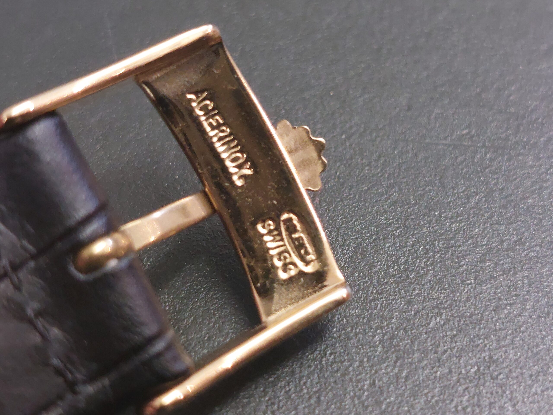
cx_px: 276
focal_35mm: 25
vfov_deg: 54.9
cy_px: 208
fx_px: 399
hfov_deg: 69.4
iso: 400
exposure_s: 1/50
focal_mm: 5.23
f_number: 1.8
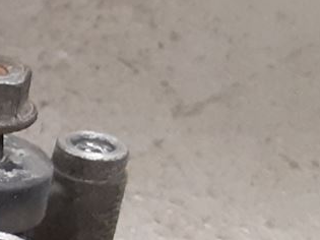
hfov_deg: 9.6
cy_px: 307
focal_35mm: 169
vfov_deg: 8.7
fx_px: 1562
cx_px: -583
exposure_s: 1/50
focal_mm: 3.93
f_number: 1.7
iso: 160
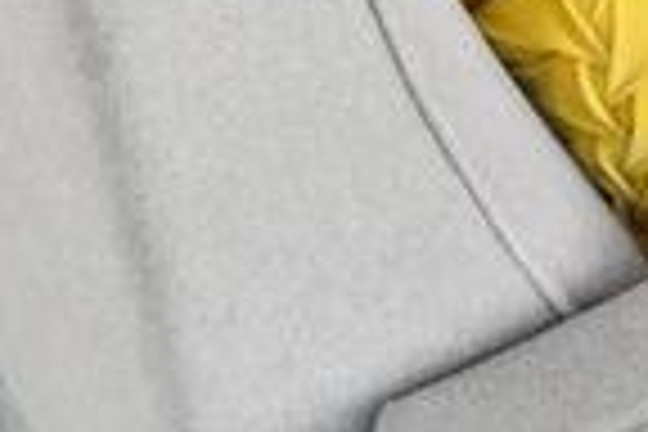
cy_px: -974
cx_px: 1251
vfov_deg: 9.0
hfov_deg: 15.0
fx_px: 2052
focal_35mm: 114
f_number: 8
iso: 400
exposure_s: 1/15
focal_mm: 16
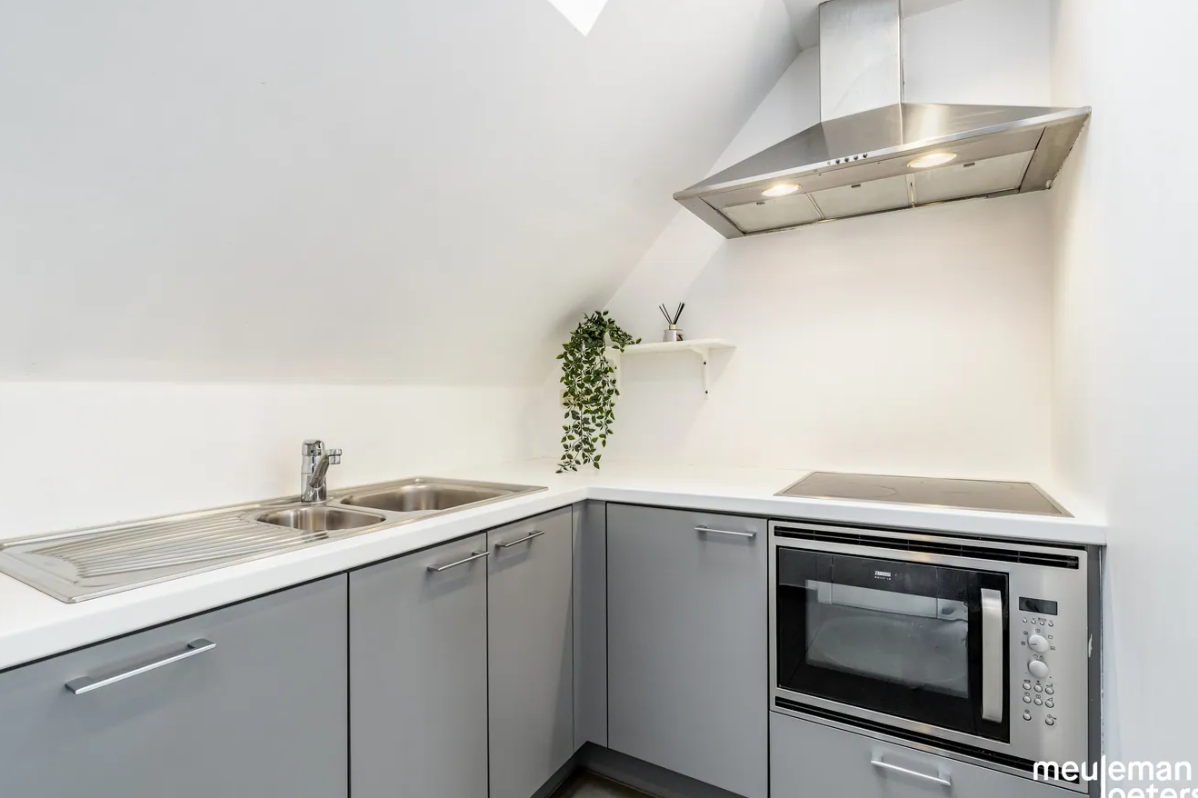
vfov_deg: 70.4
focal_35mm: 17
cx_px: 594
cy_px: 408
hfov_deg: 93.3
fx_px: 566
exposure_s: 1/2.5
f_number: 11
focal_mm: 16
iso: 250
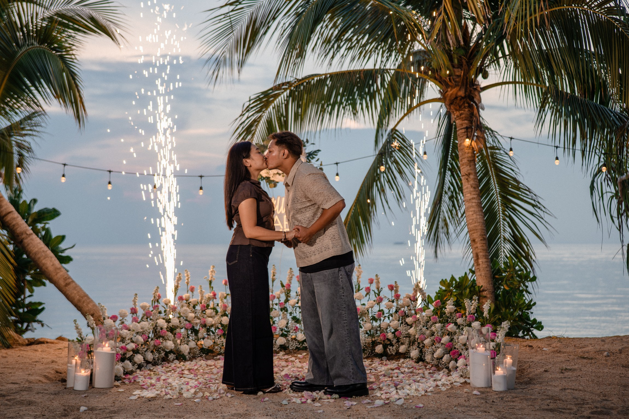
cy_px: 210
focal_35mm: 51
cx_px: 318
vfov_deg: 26.3
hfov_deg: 38.6
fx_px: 899
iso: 200
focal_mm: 50
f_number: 2.5
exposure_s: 1/200
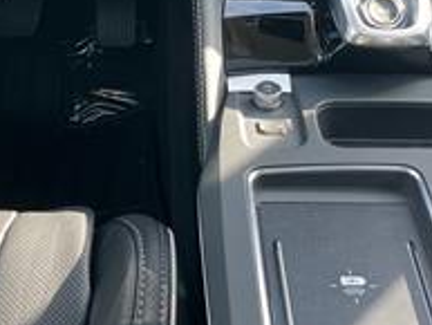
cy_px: -34
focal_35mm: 86
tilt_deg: -31.1
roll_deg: +2.6
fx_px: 1074
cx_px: 121
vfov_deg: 16.7
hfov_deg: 22.6
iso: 125
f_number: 1.6
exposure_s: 1/115
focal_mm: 5.1
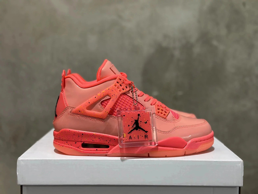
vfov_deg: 30.3
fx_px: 358
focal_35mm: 48
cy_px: 97
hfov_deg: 39.7
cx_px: 129
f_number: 1.78
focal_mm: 6.86
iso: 400
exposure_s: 1/50
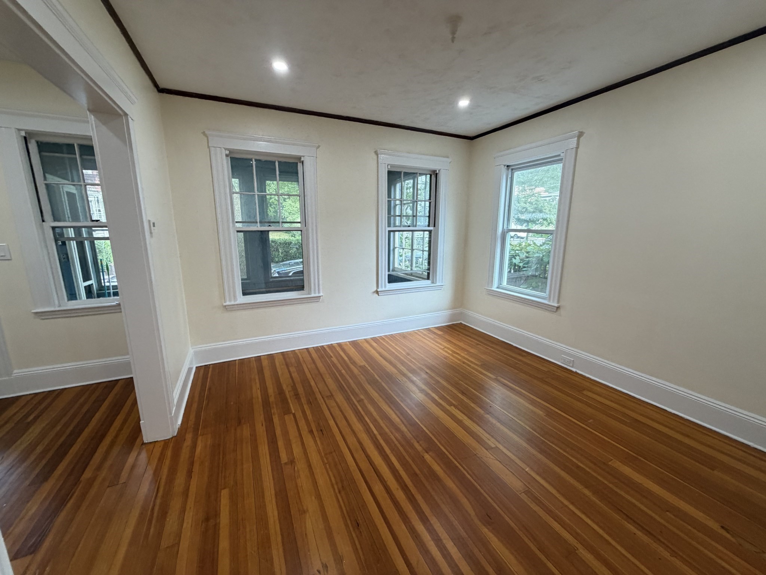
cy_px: 288
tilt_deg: -10.0
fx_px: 310
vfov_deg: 85.7
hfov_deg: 102.1
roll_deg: -1.7
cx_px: 383
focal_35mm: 14
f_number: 2.2
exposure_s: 1/120
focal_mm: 2.22
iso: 200
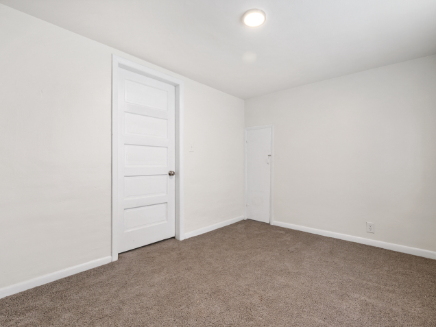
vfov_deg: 74.7
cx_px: 232
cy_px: 169
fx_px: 214
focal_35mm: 17
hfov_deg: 90.9
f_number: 9
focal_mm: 15
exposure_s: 1/15
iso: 2800
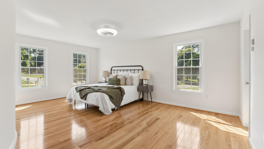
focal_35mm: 16
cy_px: 72
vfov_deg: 66.0
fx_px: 114
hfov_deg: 98.2
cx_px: 134
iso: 1250
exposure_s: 1/320
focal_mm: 15.3
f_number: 7.1
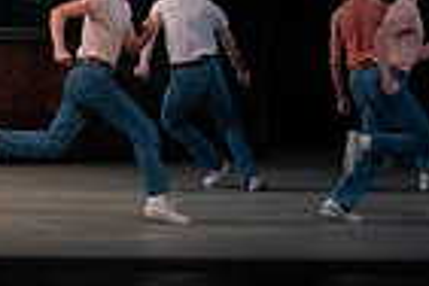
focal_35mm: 320
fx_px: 3813
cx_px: 18
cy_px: -96
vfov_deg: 4.3
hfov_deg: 6.4
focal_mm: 78
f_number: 4.5
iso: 3200
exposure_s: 1/400
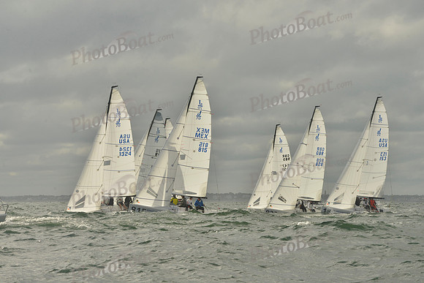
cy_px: 142
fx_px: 1154
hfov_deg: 20.8
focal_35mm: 98
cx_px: 212
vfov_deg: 14.0
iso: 400
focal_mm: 98
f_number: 13
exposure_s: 1/1250
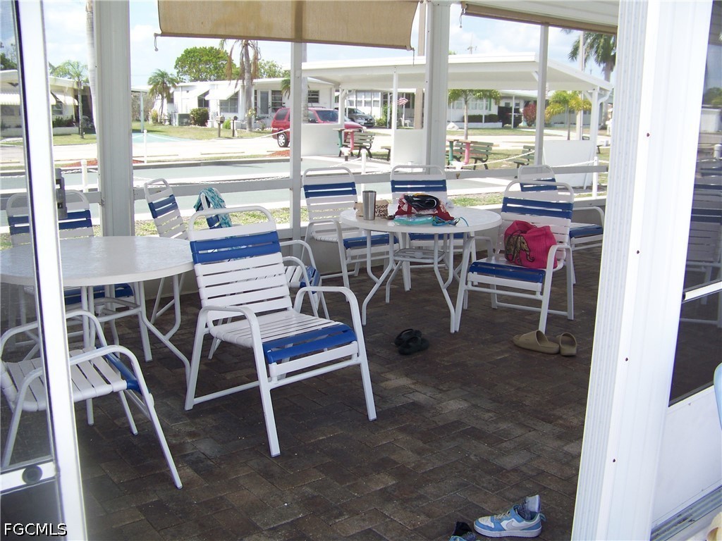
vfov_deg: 39.7
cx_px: 361
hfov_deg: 51.4
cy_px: 270
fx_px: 751
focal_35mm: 36
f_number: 2.8
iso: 64
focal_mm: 5.85
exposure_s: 1/320
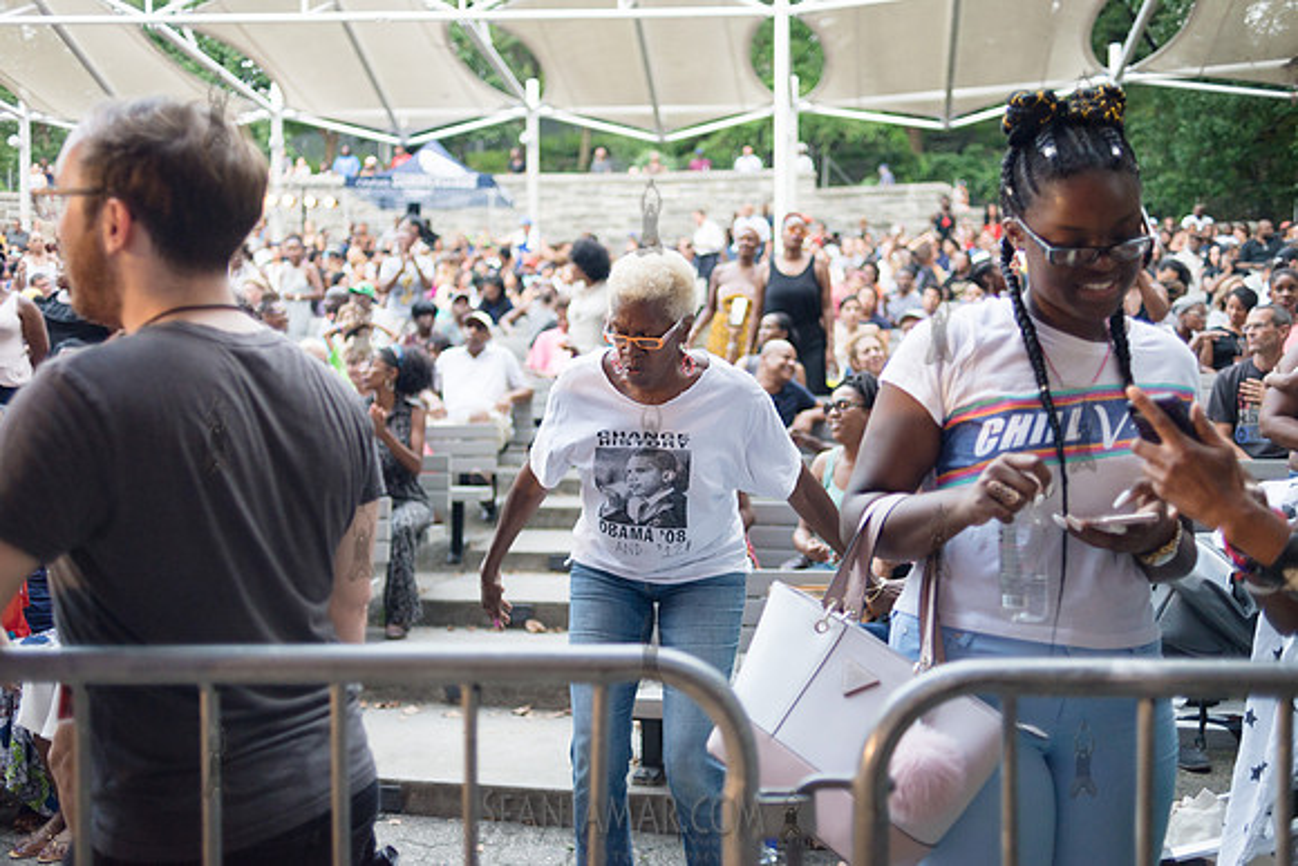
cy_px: 433
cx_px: 649
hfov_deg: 54.4
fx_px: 1262
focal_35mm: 35
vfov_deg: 37.9
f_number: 2
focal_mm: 35
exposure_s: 1/400
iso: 1250
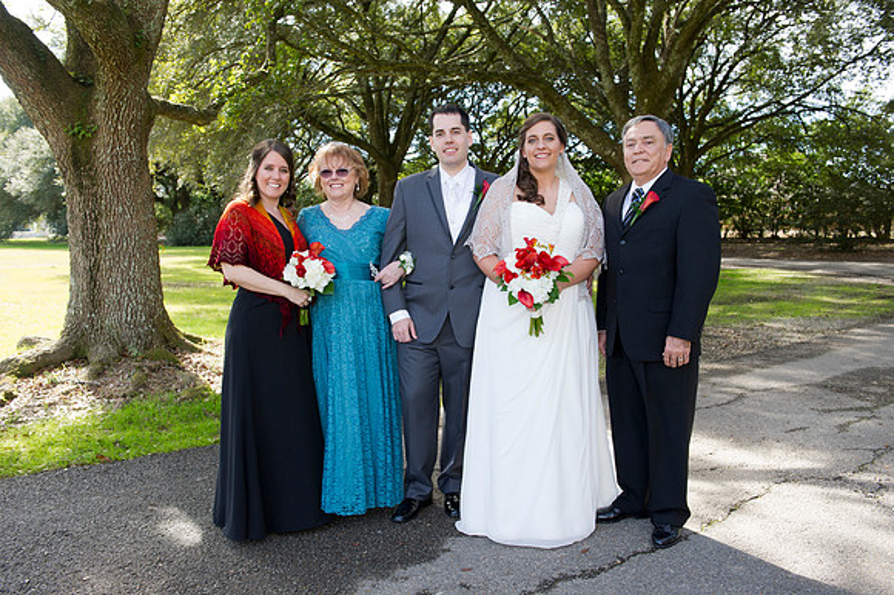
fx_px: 794
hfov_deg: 58.7
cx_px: 447
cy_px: 298
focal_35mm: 32
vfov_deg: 41.1
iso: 320
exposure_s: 1/100
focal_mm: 32
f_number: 5.6
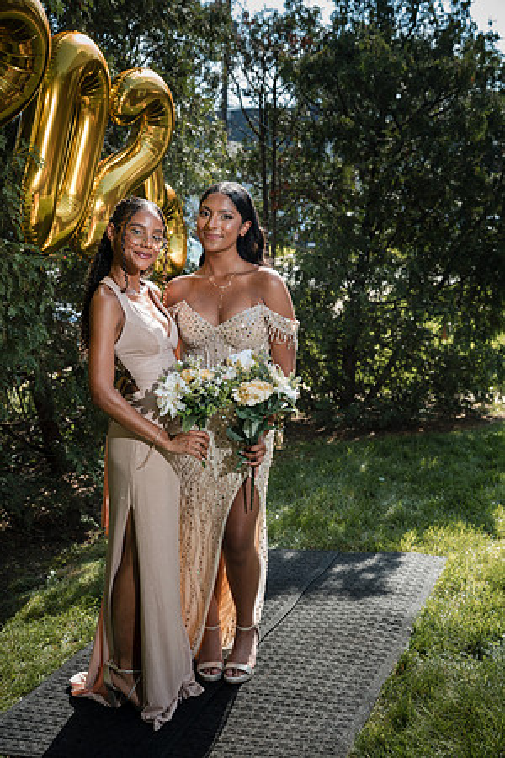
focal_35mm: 45
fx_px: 947
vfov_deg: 43.6
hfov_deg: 29.9
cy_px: 379
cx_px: 252
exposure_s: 1/250
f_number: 4.5
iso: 125
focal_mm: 45
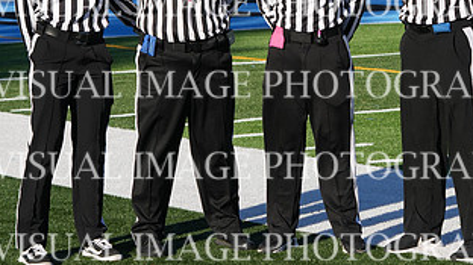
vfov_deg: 6.3
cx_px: 252
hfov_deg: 11.3
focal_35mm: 191
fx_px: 2394
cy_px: -38
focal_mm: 98
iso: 320
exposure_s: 1/800
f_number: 8
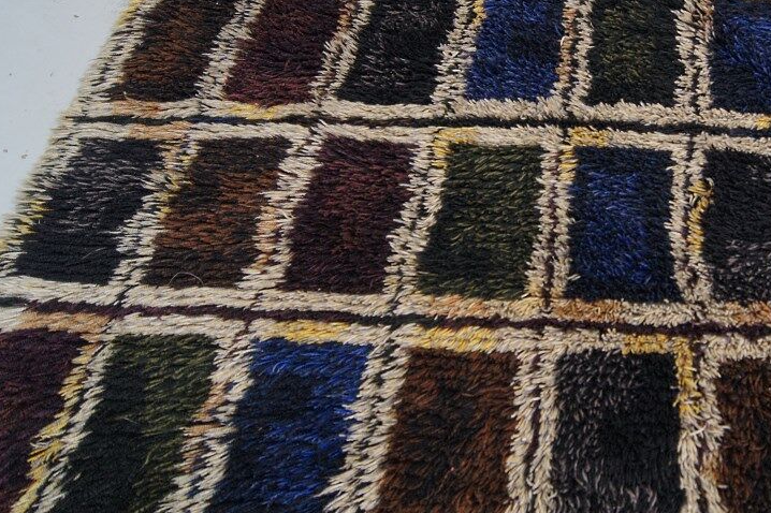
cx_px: 628
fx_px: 1006
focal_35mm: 47
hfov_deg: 40.1
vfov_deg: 28.3
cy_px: 152
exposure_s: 1/10
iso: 400
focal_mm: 18
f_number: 6.3
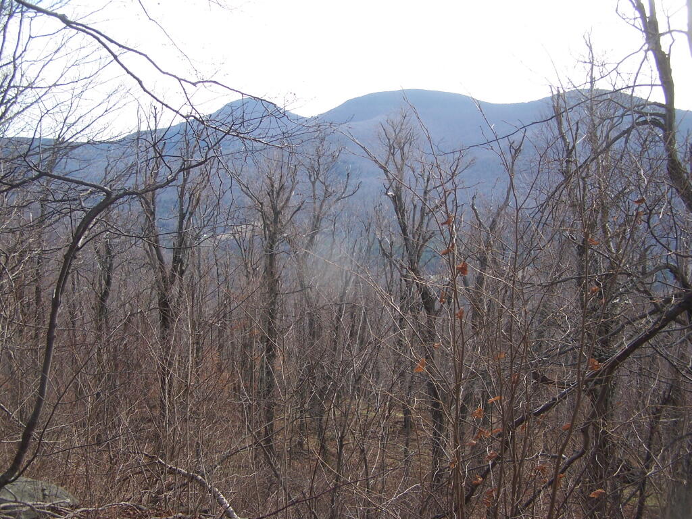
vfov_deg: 37.7
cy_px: 260
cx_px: 346
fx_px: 760
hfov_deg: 49.0
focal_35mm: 38
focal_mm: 6.3
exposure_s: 1/320
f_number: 2.8
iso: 80
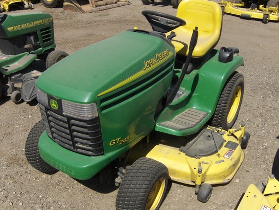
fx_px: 291
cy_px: 103
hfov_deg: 51.3
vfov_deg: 39.8
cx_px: 141
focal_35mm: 36
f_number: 6.9
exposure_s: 1/529
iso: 100
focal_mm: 7.5
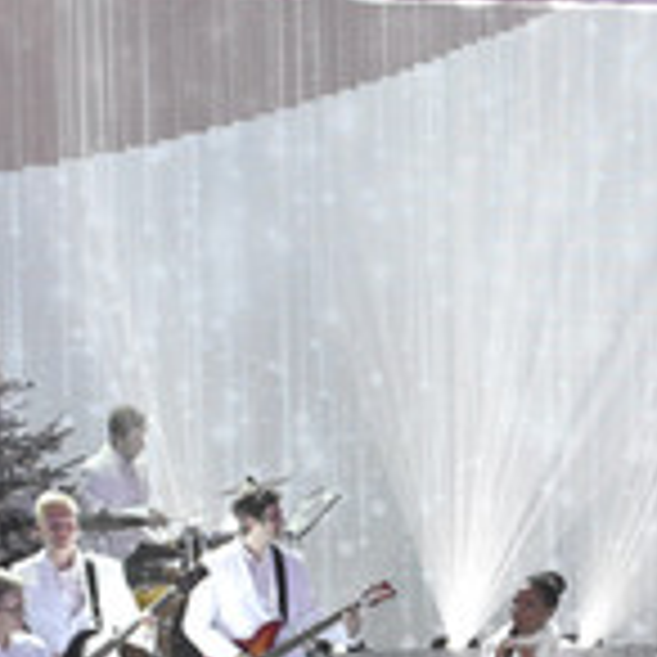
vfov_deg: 5.9
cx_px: 857
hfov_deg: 5.9
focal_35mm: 295
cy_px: 666
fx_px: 6341
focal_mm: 75
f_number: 6.3
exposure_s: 1/160
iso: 2500
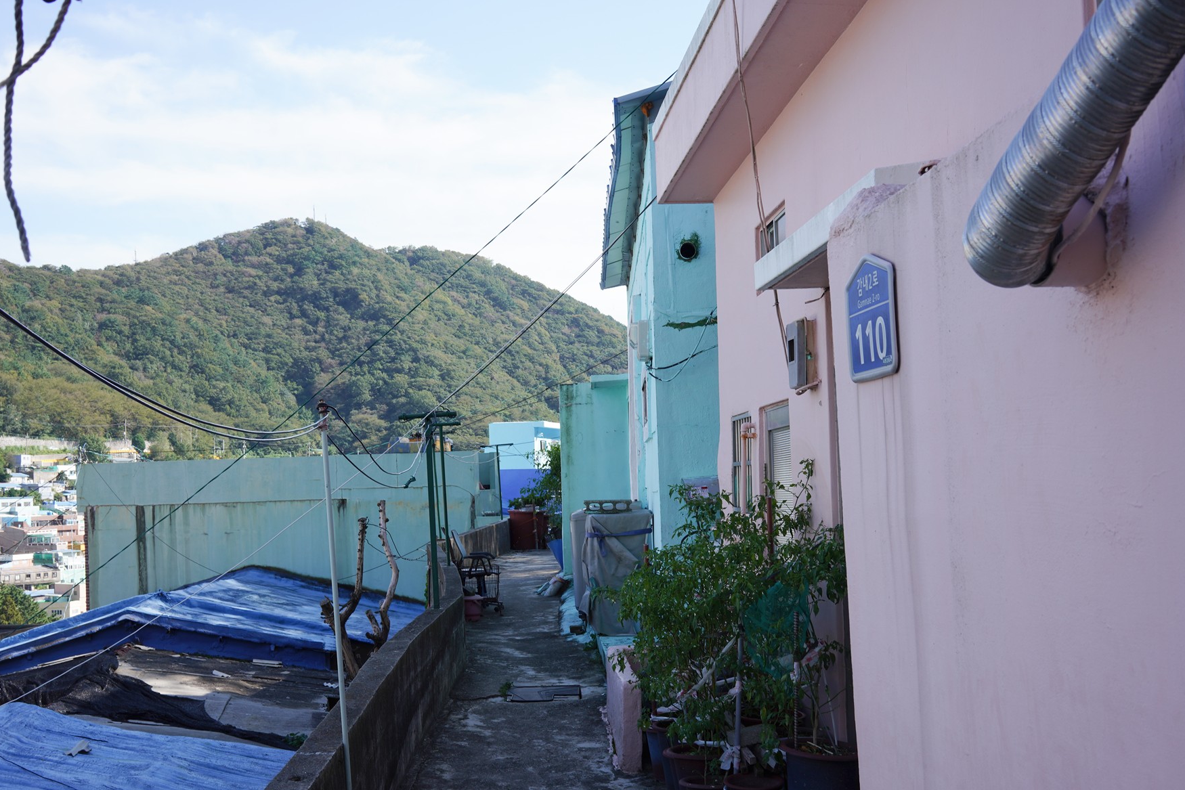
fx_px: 1317
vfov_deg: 33.4
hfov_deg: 48.4
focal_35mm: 40
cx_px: 545
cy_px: 451
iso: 200
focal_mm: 35
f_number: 11
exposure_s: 1/125
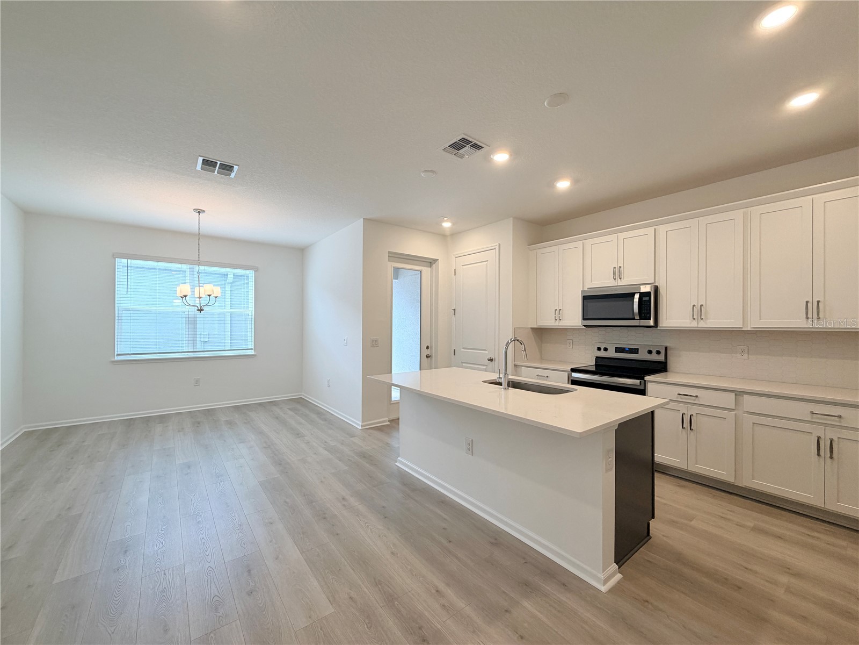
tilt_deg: +0.0
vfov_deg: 85.7
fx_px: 347
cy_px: 322
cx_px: 430
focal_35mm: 14
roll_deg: +0.2
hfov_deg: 102.1
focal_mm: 2.22
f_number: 2.2
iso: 125
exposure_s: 1/120
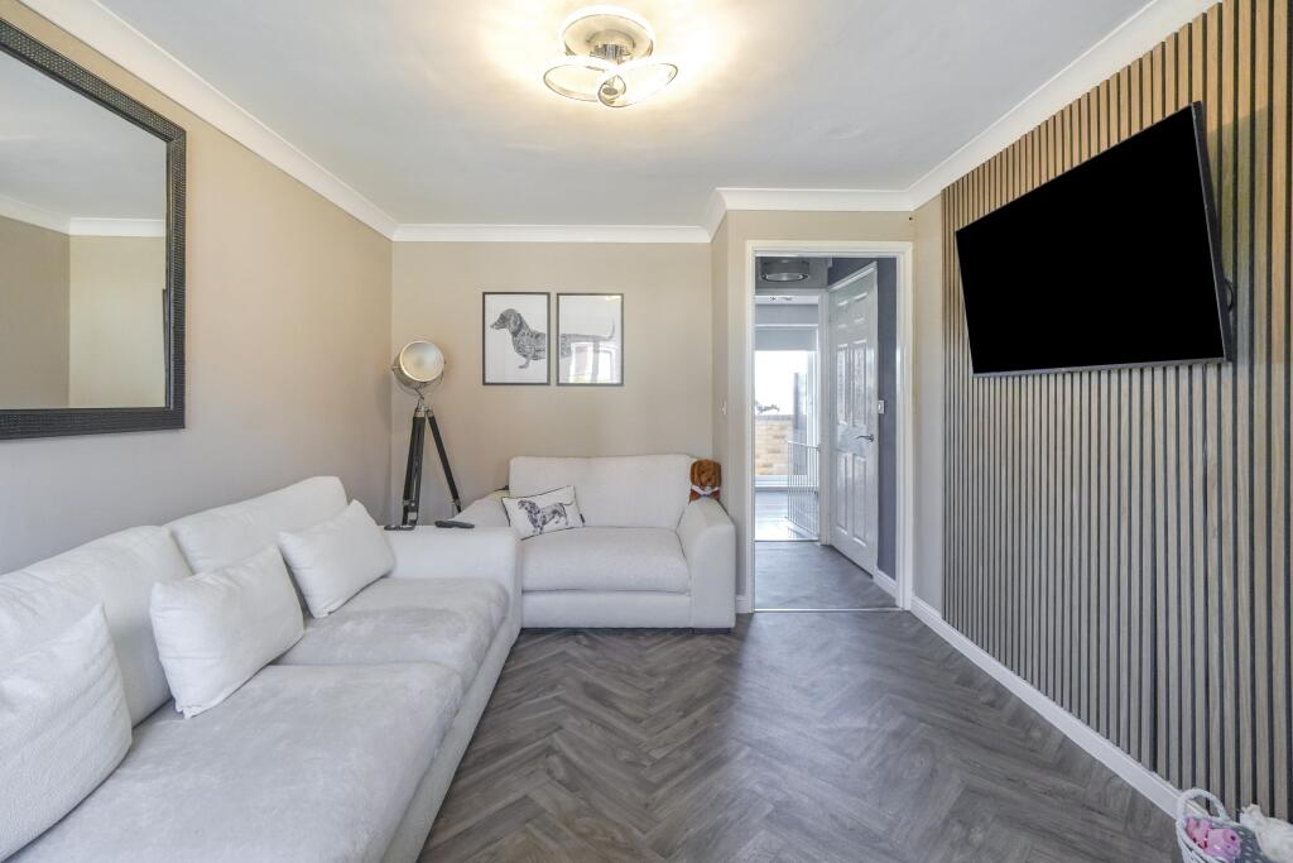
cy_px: 432
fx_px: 575
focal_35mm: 16
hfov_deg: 96.7
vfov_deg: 73.8
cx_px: 646
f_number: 4
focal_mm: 16
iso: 1250
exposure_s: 1/160
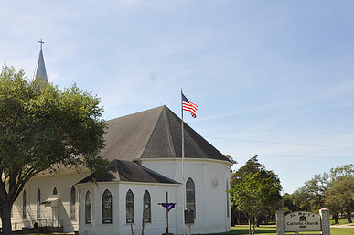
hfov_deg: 43.4
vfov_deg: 29.6
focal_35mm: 45
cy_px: 152
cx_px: 136
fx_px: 442
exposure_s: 1/125
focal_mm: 20
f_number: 11
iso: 200
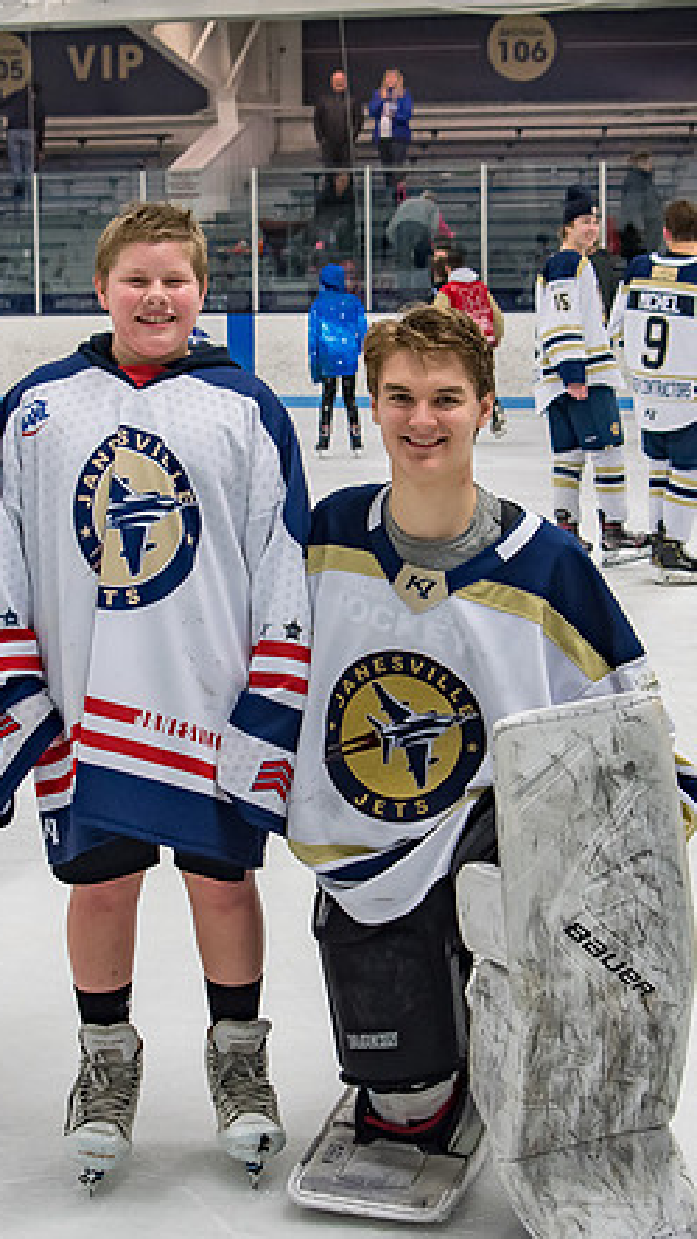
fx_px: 2301
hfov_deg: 17.2
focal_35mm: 70
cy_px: 599
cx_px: 323
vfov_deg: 30.2
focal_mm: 28
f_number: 4.5
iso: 500
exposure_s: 1/250
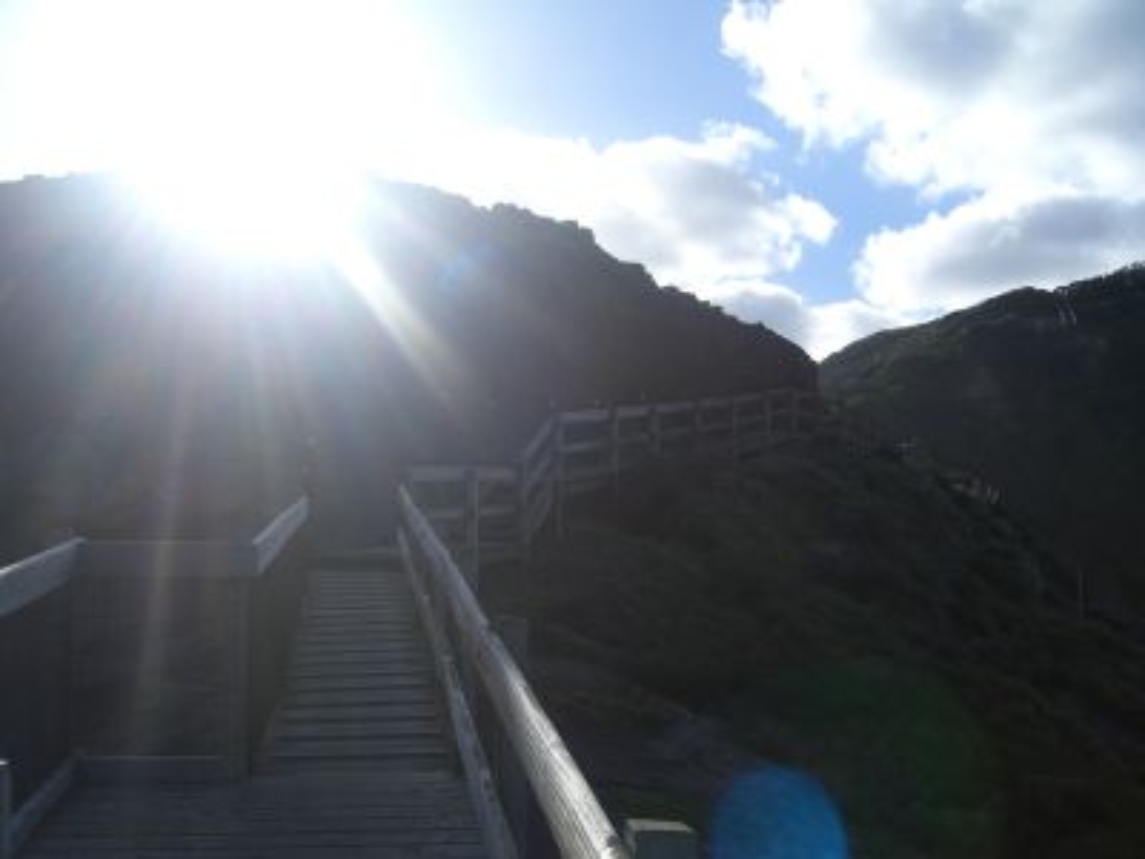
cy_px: 430
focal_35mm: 38
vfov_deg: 37.7
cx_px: 572
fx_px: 1257
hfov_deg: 49.0
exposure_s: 1/320
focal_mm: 7.9
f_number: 8
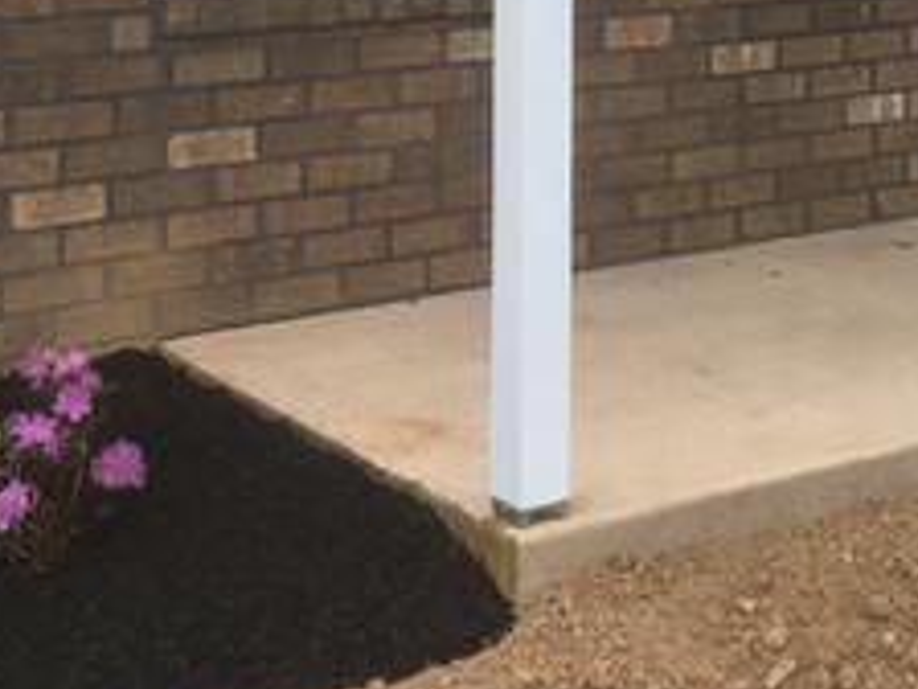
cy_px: -258
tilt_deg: -0.2
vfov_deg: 16.6
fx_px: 2201
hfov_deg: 23.3
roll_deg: -0.6
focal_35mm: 83
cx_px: 693
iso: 25
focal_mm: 4.15
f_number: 2.2
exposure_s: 1/894
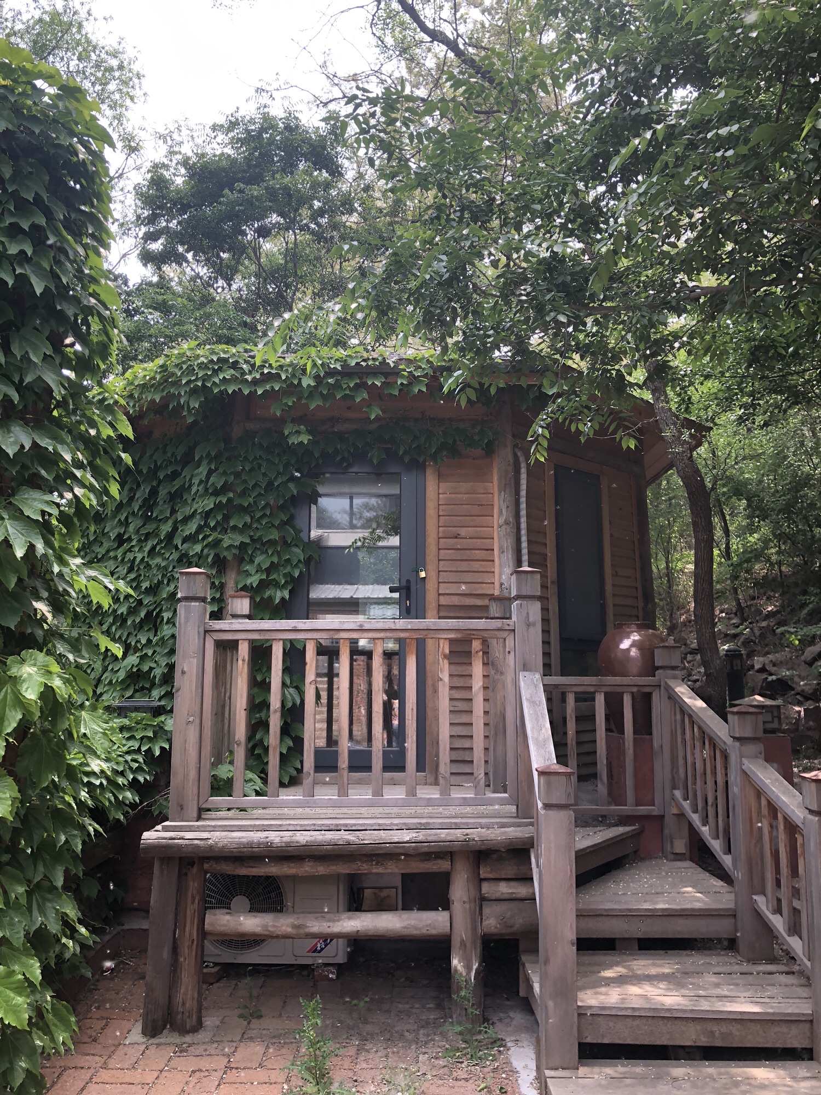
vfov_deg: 63.4
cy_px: 548
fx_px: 885
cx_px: 410
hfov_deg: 49.7
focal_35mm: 28
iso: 20
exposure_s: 1/279
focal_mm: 4
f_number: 1.8
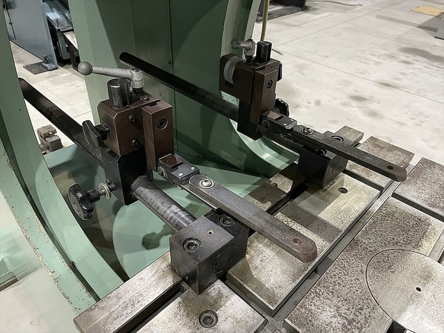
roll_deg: -2.9
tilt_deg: -36.1
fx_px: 333
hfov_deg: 67.3
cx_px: 222
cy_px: 166
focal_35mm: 26
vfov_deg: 53.1
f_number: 1.6
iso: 320
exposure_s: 1/57
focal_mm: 4.2
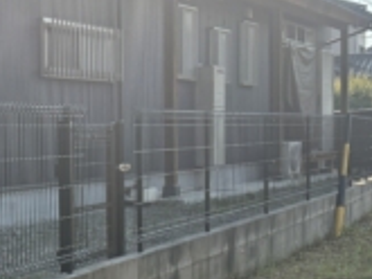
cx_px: -79
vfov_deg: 15.8
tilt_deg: -3.1
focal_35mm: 93
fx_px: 1000
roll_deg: +1.3
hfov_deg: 19.8
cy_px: 218
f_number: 1.78
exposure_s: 1/2000
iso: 100
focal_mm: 6.76
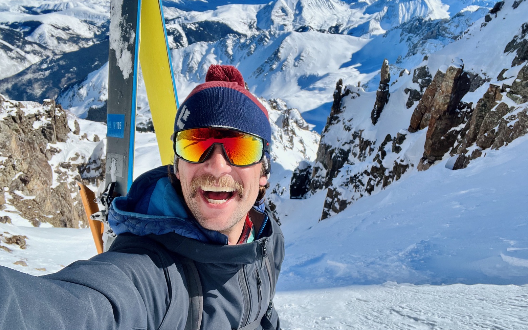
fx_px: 360
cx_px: 261
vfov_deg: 49.0
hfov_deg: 72.5
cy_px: 195
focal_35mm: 25
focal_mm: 2.71
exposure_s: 1/1225
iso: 32
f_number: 2.2
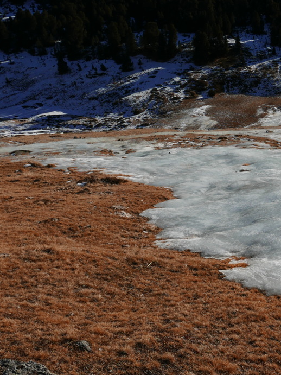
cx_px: 268
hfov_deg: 33.5
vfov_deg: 46.6
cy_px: 217
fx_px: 433
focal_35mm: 40
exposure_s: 1/1600
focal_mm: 10.9
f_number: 6.3
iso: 200
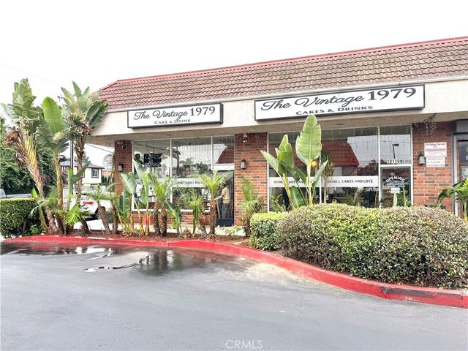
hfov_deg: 71.6
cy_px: 176
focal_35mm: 24
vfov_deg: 56.8
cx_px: 234
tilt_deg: +1.7
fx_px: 324
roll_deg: +0.4
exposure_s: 1/1464
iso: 100
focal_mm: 6.76
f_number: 1.78
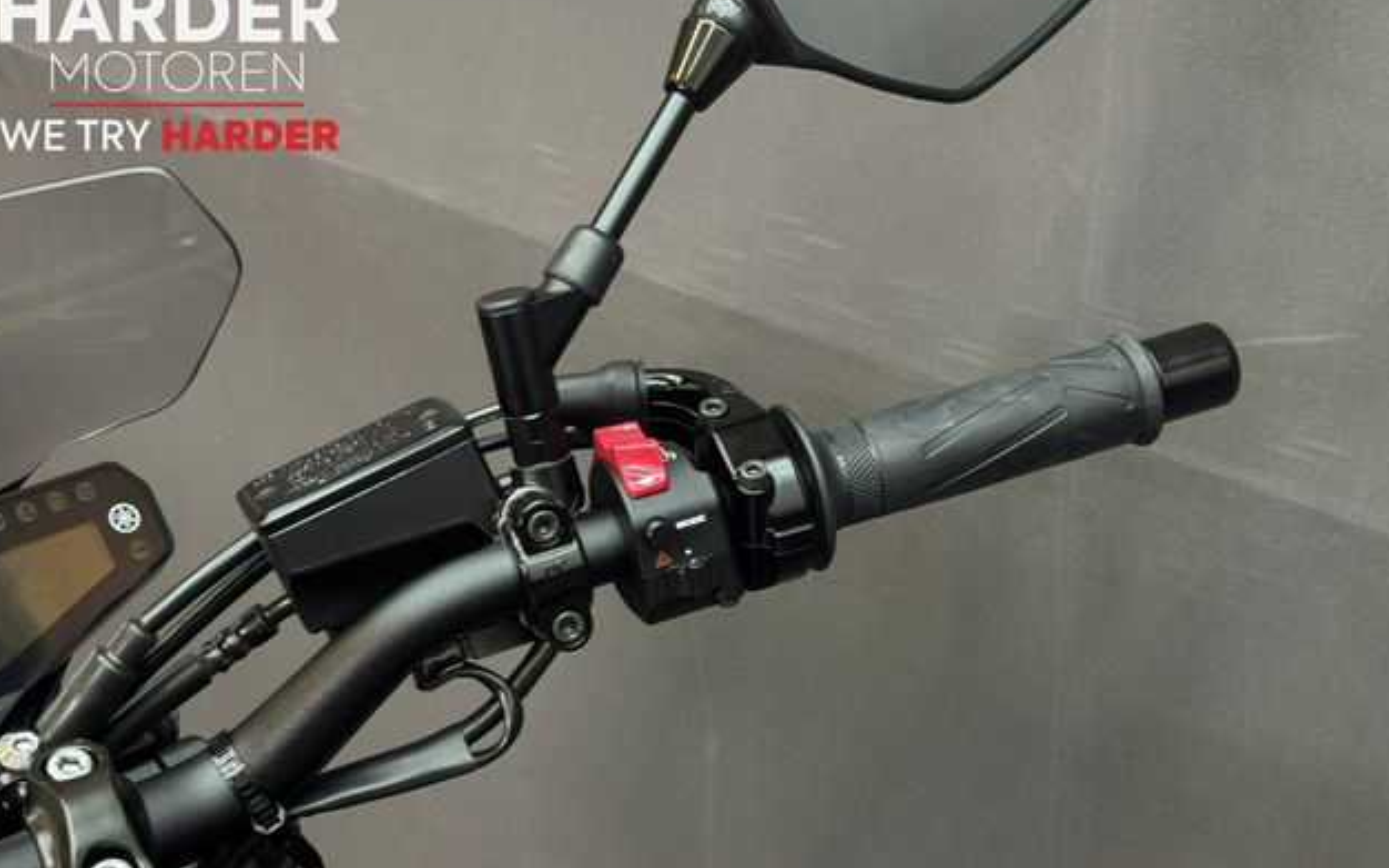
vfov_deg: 24.8
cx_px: 694
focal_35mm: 52
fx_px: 1968
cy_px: 497
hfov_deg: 38.9
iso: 160
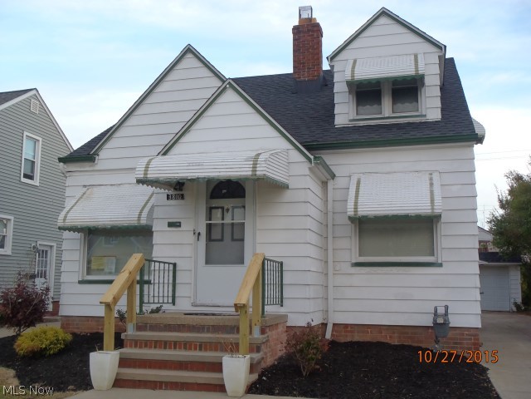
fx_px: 583
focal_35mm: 38
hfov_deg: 49.0
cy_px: 200
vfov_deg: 37.7
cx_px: 266
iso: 100
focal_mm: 6.83
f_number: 4.6
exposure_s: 1/50
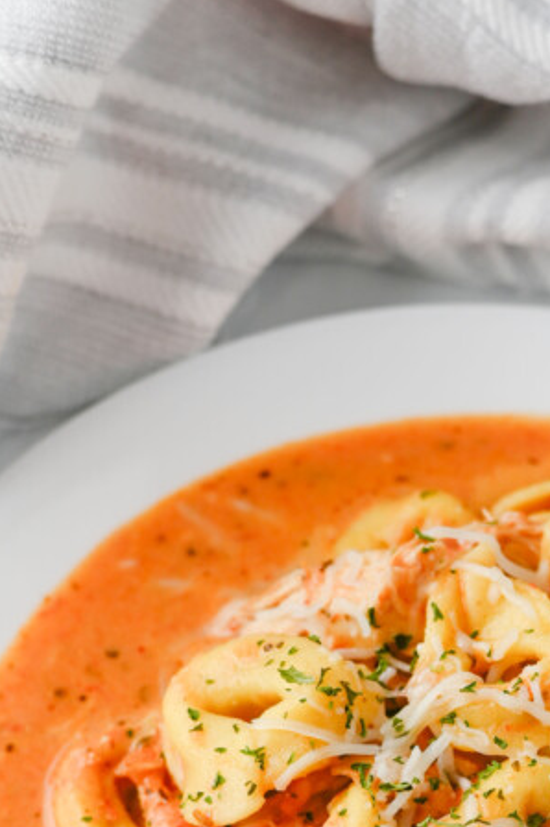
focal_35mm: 134
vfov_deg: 15.1
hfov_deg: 10.2
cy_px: 775
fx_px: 3075
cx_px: 482
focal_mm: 50
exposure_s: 1/100
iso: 180
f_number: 4
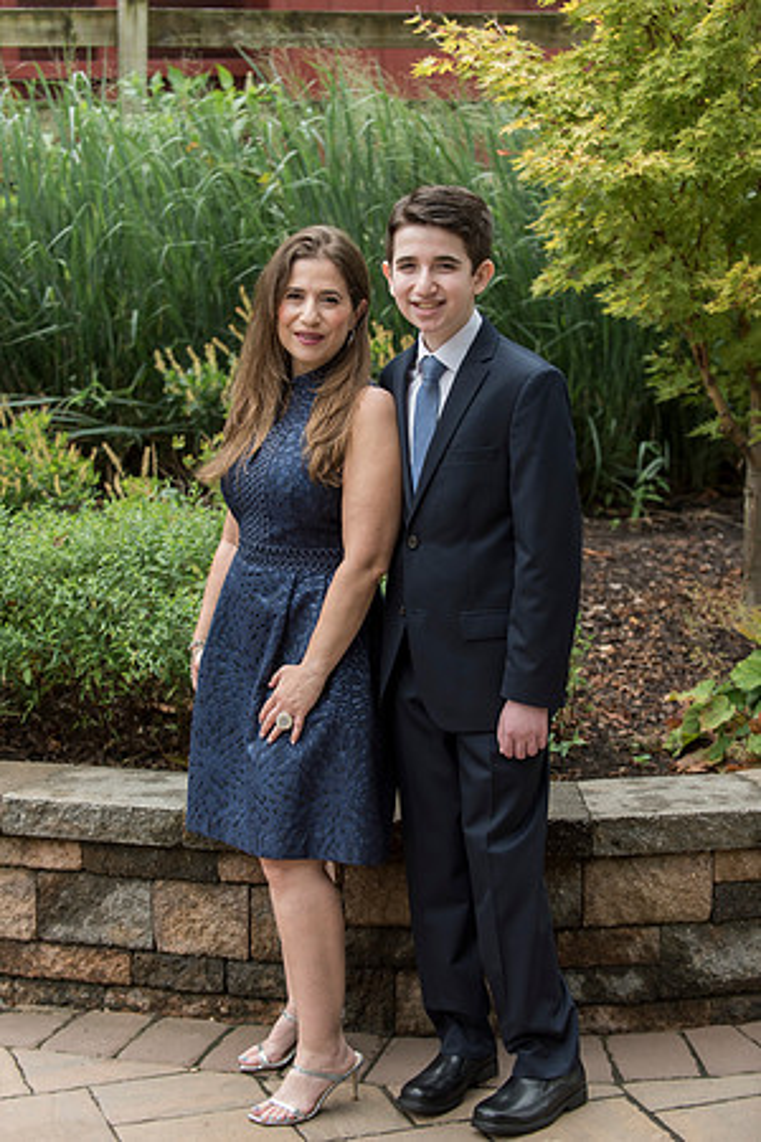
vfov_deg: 28.8
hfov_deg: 19.5
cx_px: 380
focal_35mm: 70
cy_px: 571
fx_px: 2219
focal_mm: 70
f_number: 3.5
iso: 400
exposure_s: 1/800
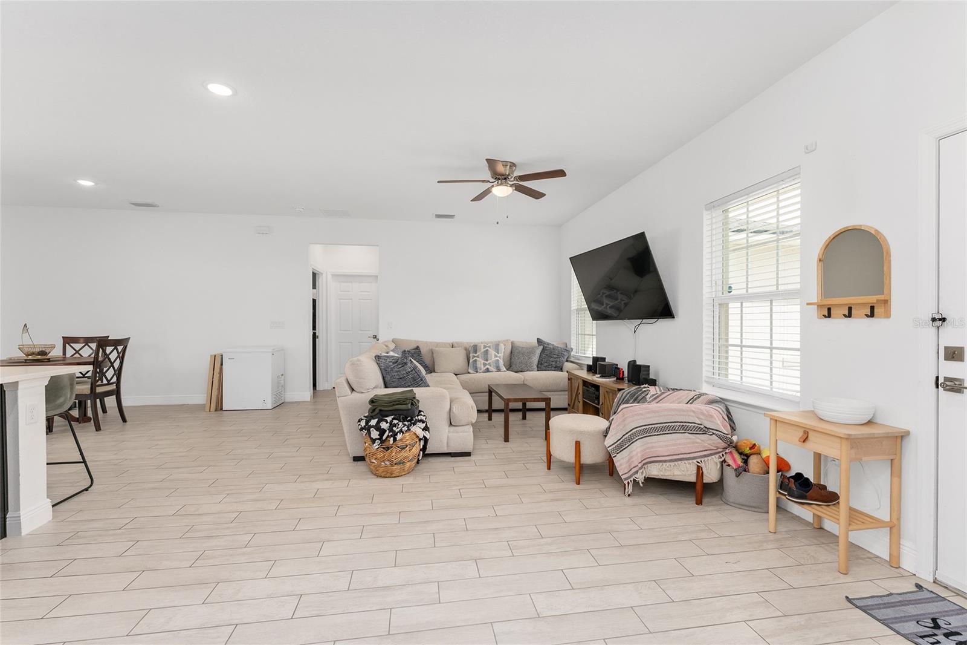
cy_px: 322
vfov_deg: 76.6
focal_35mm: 15
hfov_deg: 99.7
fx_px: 408
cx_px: 484
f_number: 7.1
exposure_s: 1/30
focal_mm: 15.2
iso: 640
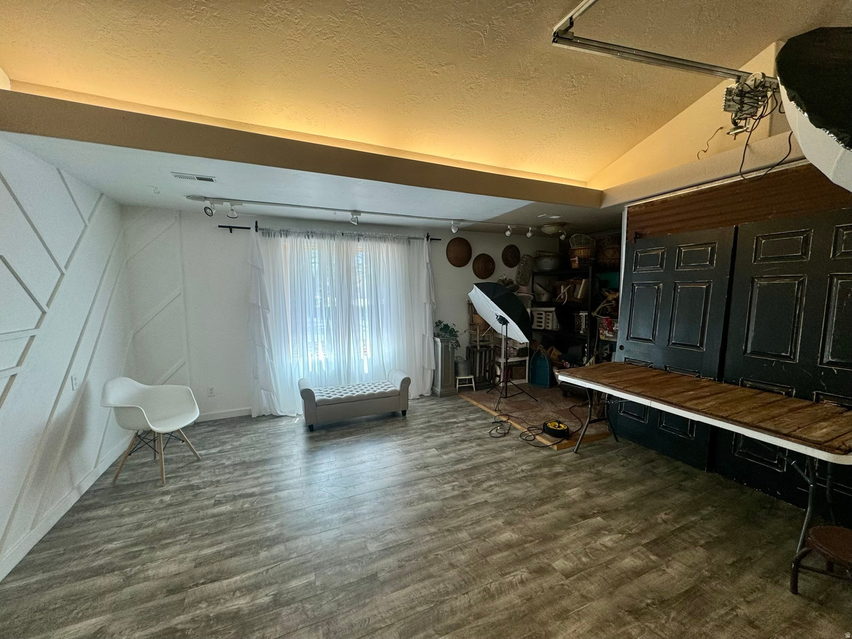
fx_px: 345
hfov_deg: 102.1
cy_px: 320
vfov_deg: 85.7
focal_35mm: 14
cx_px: 426
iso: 80
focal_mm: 2.22
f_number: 2.2
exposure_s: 1/120
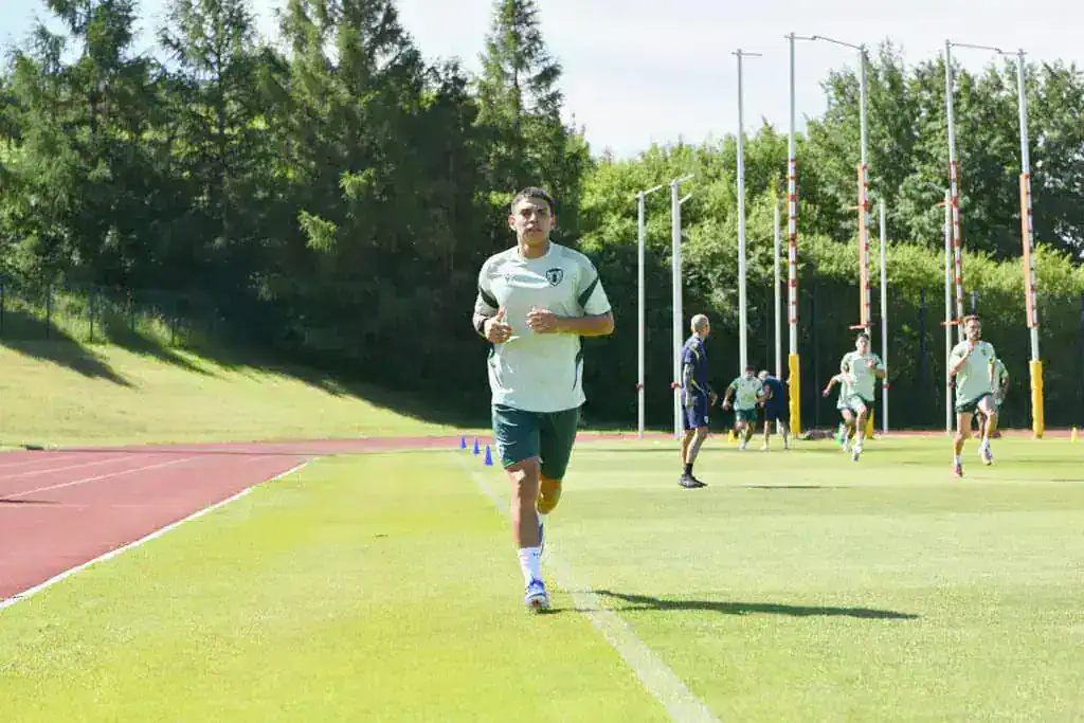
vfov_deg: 19.5
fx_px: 2108
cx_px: 542
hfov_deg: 28.8
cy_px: 362
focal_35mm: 70
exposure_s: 1/8000
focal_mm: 70
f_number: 4.5
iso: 1250
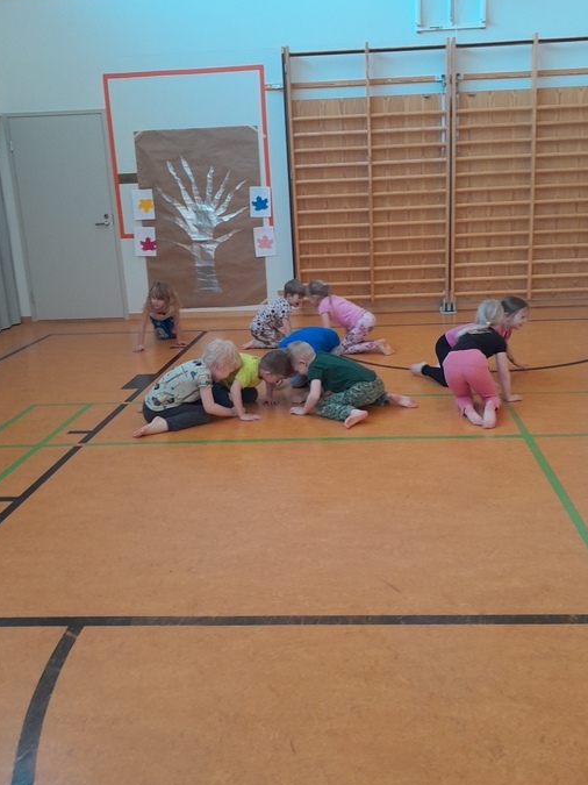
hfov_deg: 44.1
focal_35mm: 32
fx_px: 725
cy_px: 344
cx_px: 323
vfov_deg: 56.7
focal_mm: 4
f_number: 1.8
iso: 160
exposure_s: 1/50
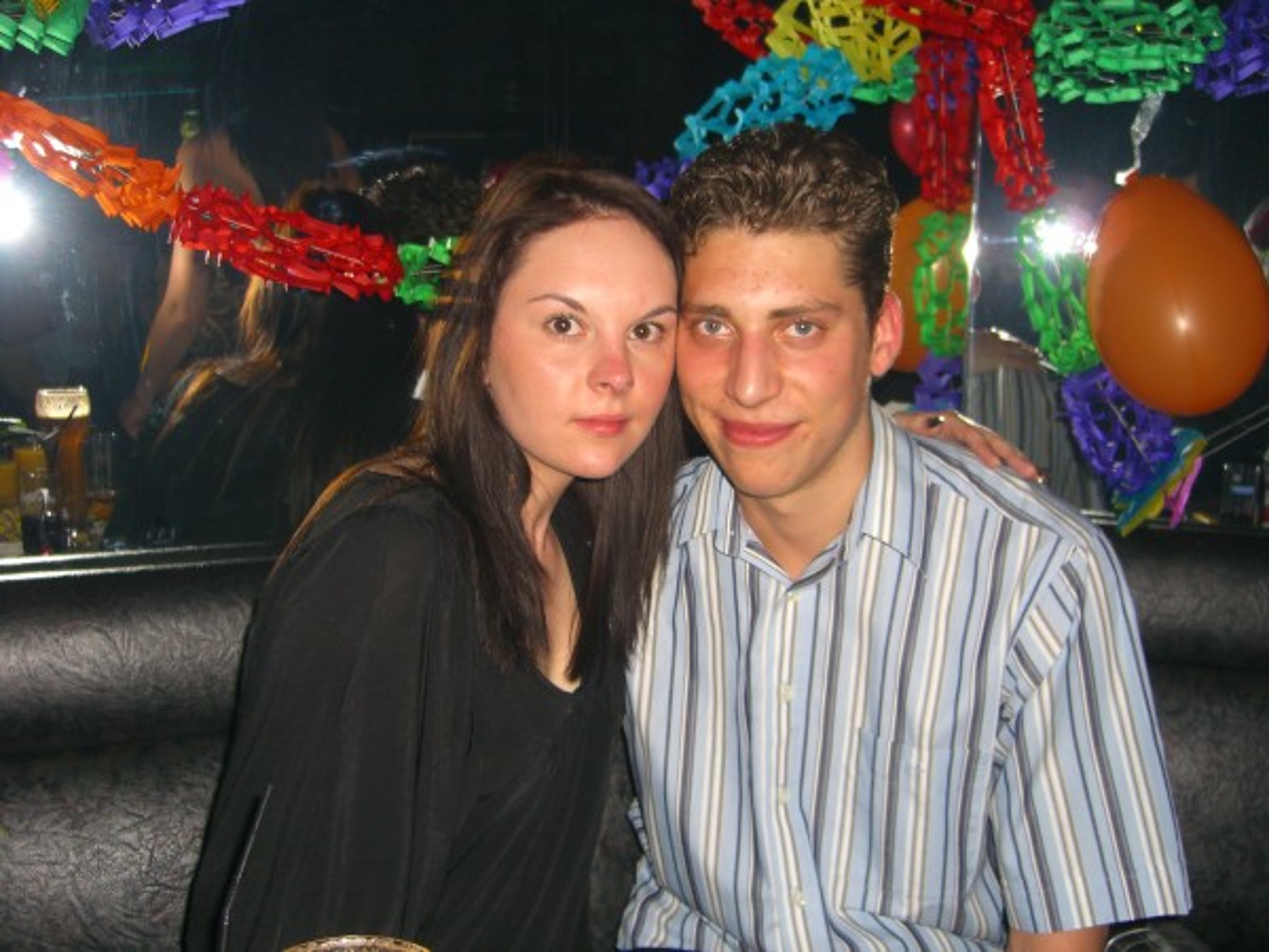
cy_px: 476
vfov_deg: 37.7
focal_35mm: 38
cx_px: 634
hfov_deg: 49.0
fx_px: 1393
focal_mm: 7.9
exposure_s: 1/60
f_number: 2.8
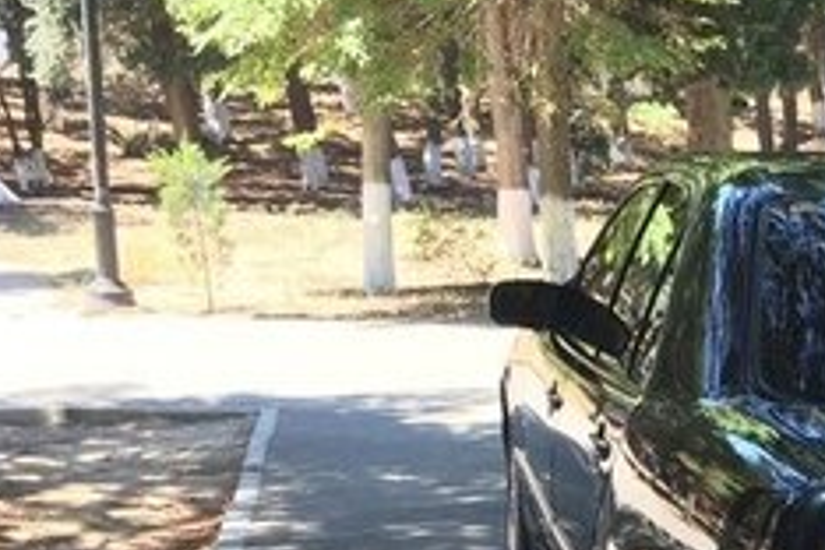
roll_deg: -1.0
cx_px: 962
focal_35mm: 85
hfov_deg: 22.3
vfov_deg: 15.3
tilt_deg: -14.3
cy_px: 707
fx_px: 1948
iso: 32
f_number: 2.2
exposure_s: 1/112
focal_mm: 4.15
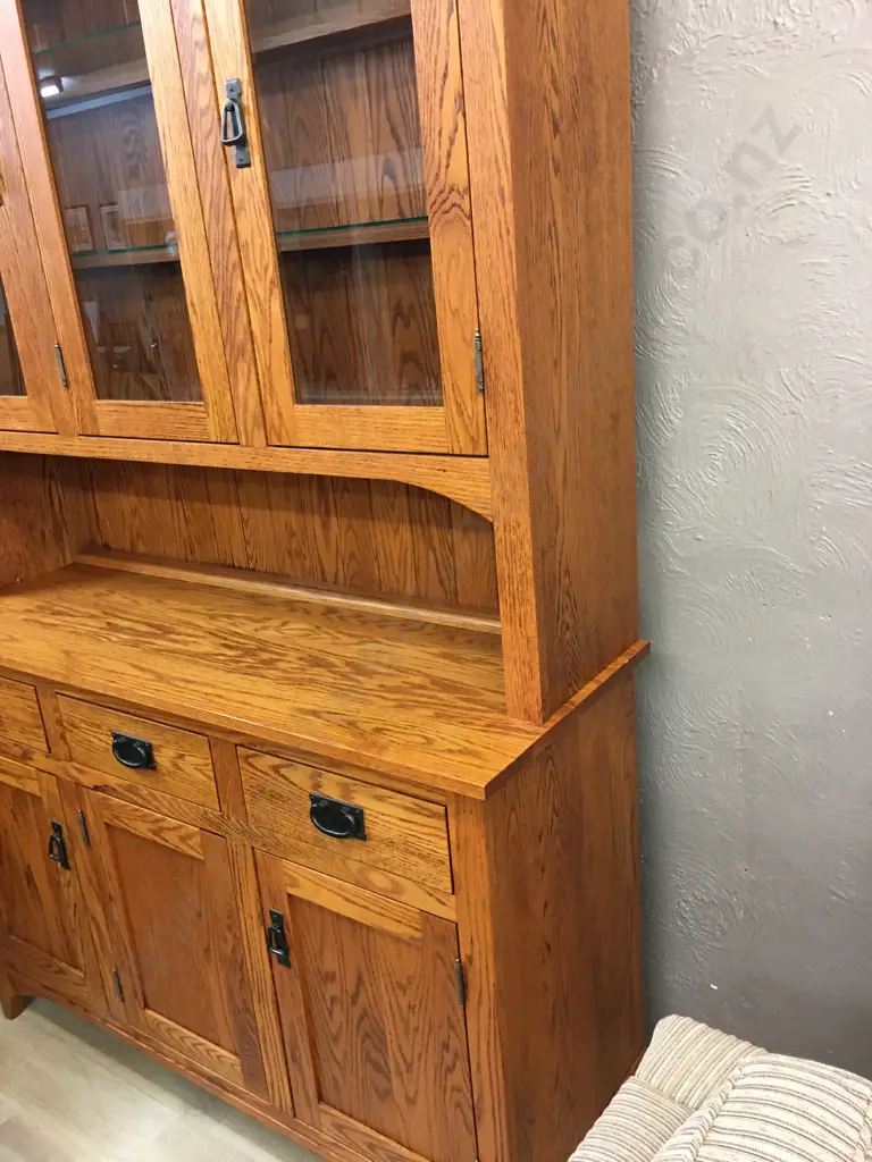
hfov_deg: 48.2
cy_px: 581
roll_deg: +5.2
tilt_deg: -17.0
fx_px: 974
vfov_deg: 61.7
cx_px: 436
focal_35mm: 29
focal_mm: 4.15
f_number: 2.2
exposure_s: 1/17
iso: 100
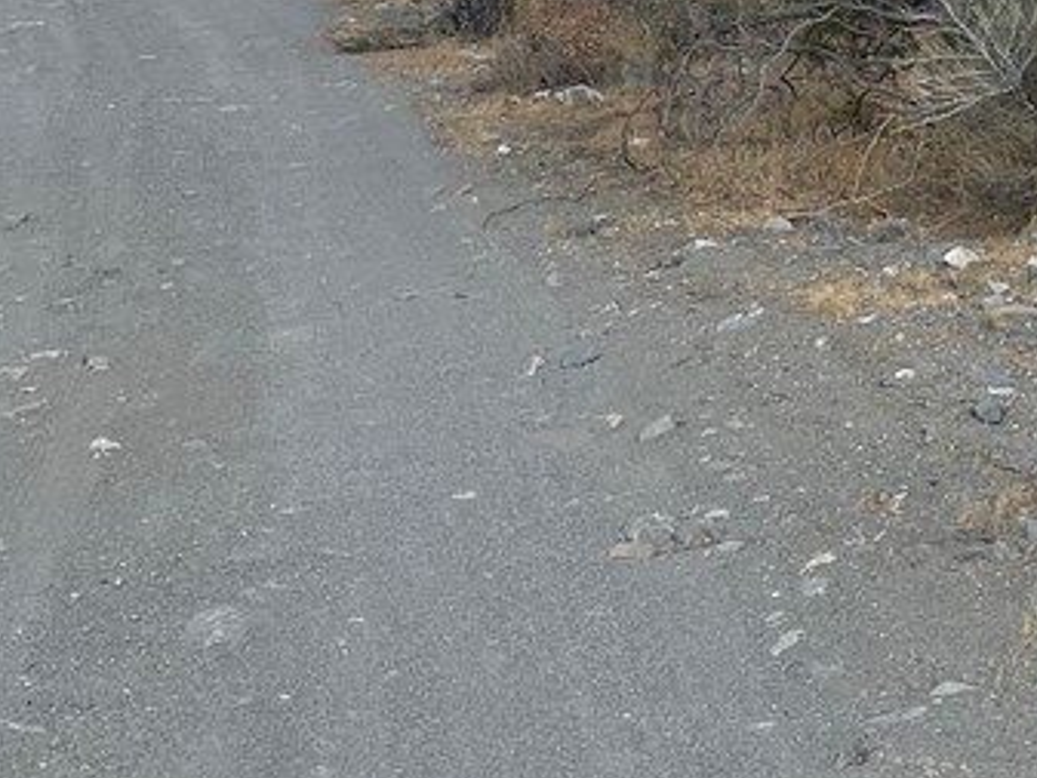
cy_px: -209
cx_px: 431
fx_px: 2367
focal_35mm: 79
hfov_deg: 24.7
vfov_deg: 17.6
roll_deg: -2.8
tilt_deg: +1.0
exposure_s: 1/5376
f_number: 1.6
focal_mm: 5.1
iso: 50
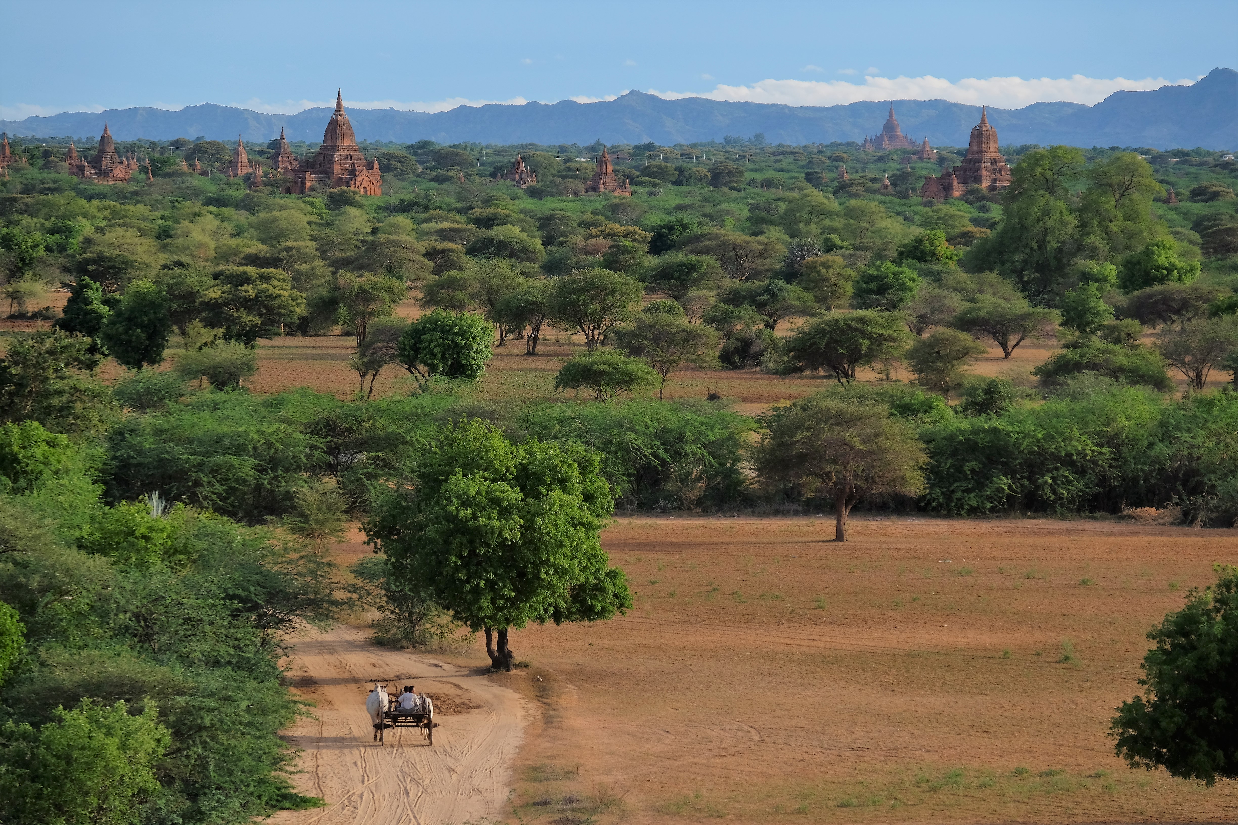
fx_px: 5089
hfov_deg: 13.9
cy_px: 412
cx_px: 619
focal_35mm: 148
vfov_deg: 9.3
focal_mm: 98.6
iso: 200
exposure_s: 1/500
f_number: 5.6
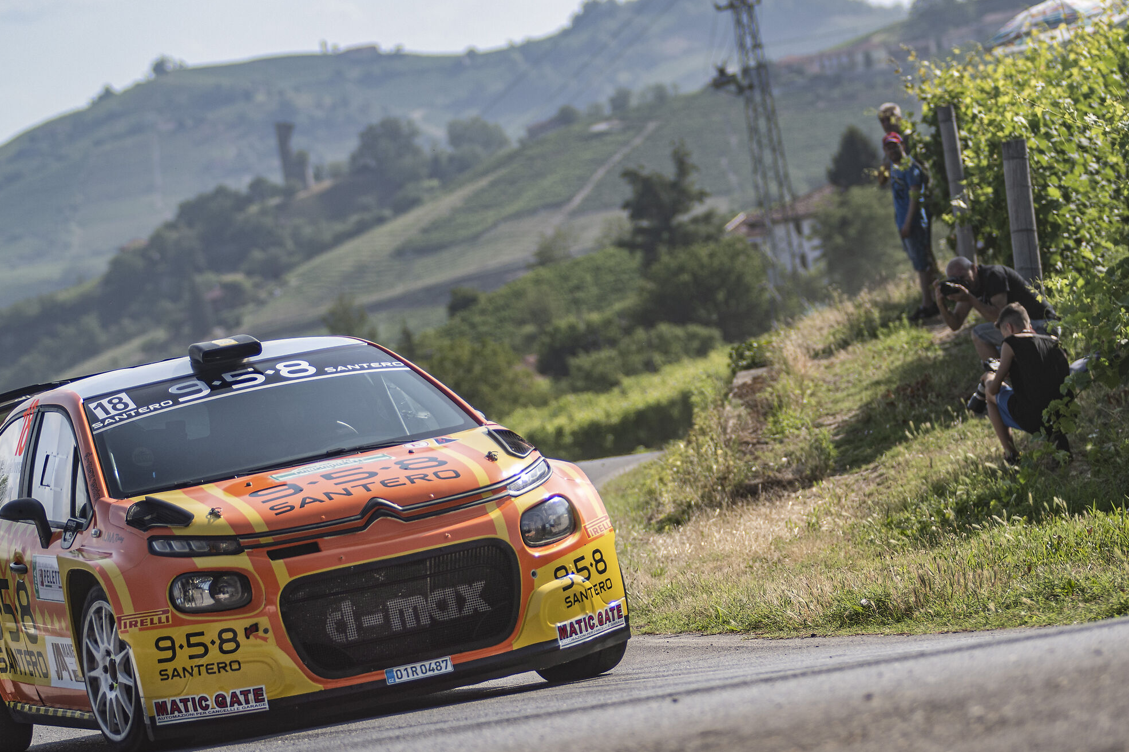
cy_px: 351
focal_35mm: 192
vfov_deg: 7.2
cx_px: 564
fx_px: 6008
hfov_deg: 10.7
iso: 100
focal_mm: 105
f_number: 2.8
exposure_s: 1/2000
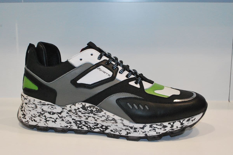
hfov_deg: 49.6
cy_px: 78
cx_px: 116
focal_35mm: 39
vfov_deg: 34.2
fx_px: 252
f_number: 11
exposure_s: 1/200
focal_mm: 26
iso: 1600
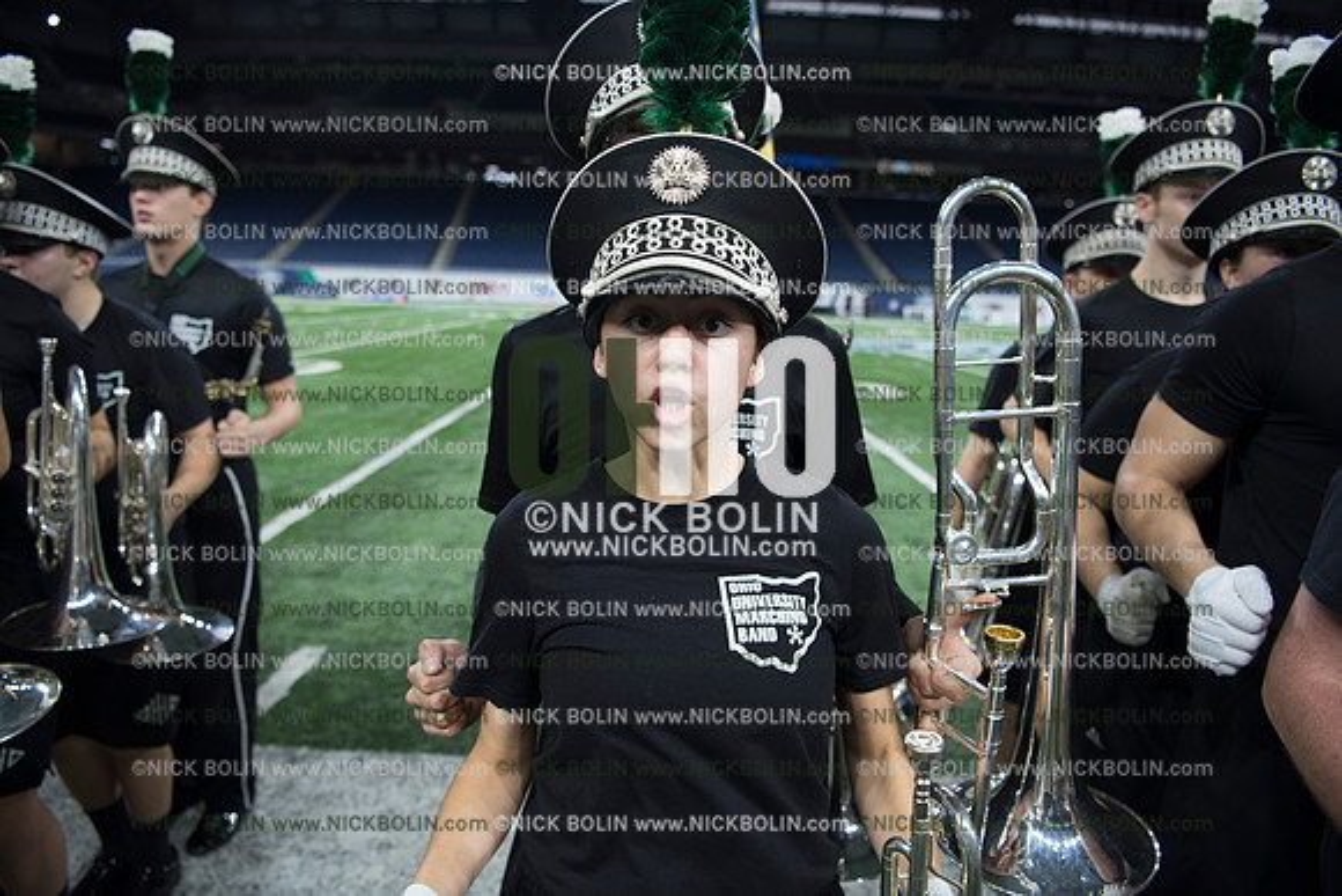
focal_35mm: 24
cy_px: 448
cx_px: 671
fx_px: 895
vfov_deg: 53.2
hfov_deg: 73.7
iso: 800
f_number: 3.2
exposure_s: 1/500
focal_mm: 24
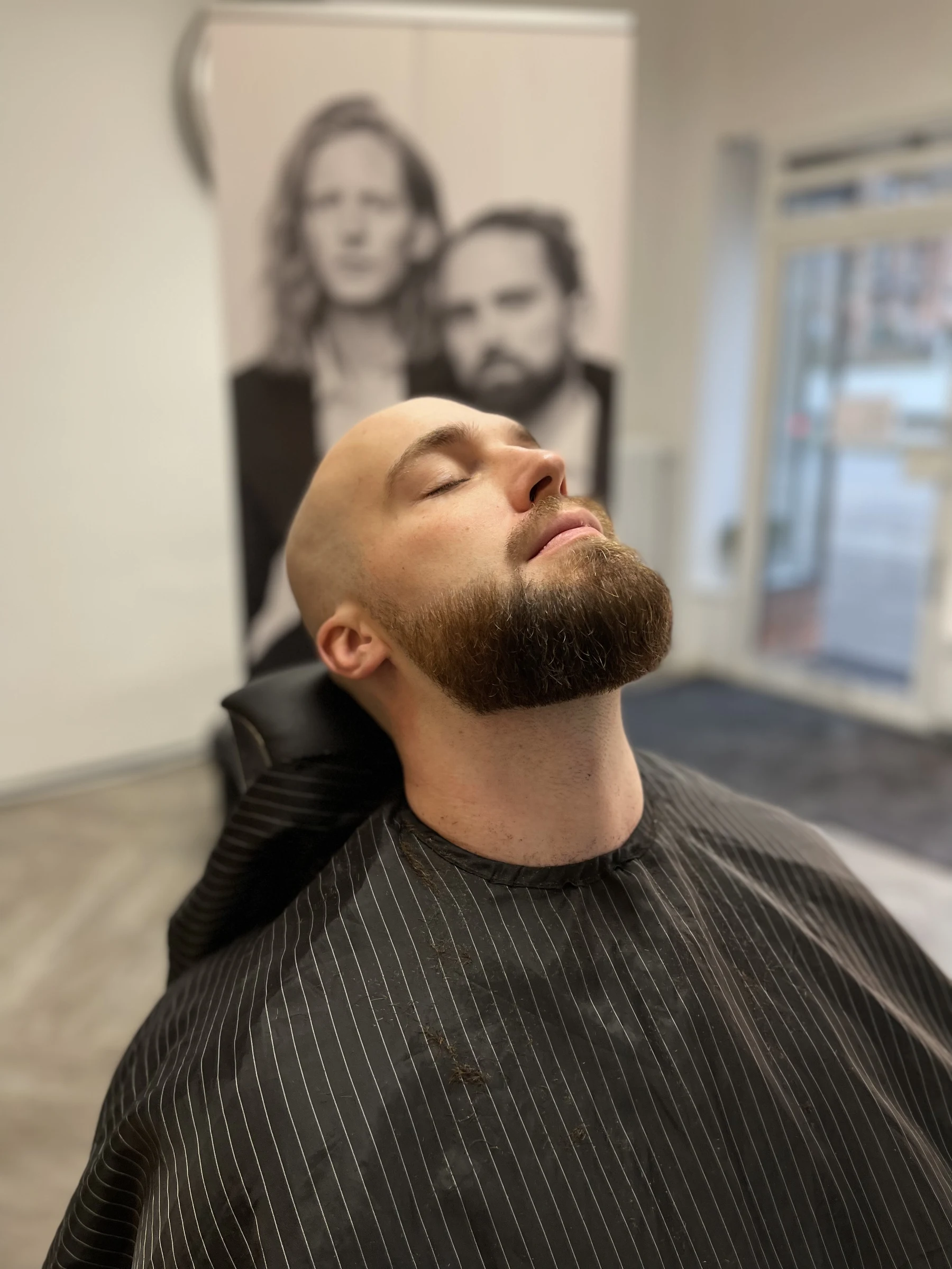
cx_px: 476
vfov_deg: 67.3
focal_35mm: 26
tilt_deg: -14.8
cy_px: 634
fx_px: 953
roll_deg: +0.1
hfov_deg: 53.1
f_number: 1.6
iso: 80
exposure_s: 1/78
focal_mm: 5.1
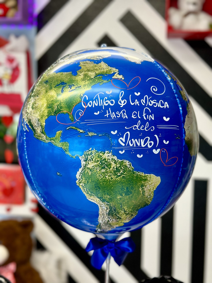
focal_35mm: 48
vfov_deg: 39.7
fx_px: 392
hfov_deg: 30.3
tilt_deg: -5.6
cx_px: 106
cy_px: 142
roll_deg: -1.4
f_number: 1.78
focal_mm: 6.86
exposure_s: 1/120
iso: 125
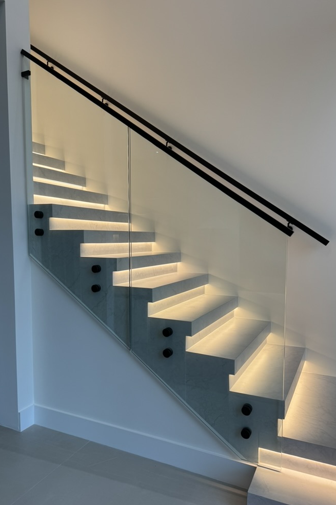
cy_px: 263
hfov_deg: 49.5
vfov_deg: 69.4
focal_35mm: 26
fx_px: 364
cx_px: 150
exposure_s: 1/120
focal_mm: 6.76
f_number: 1.78
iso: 64
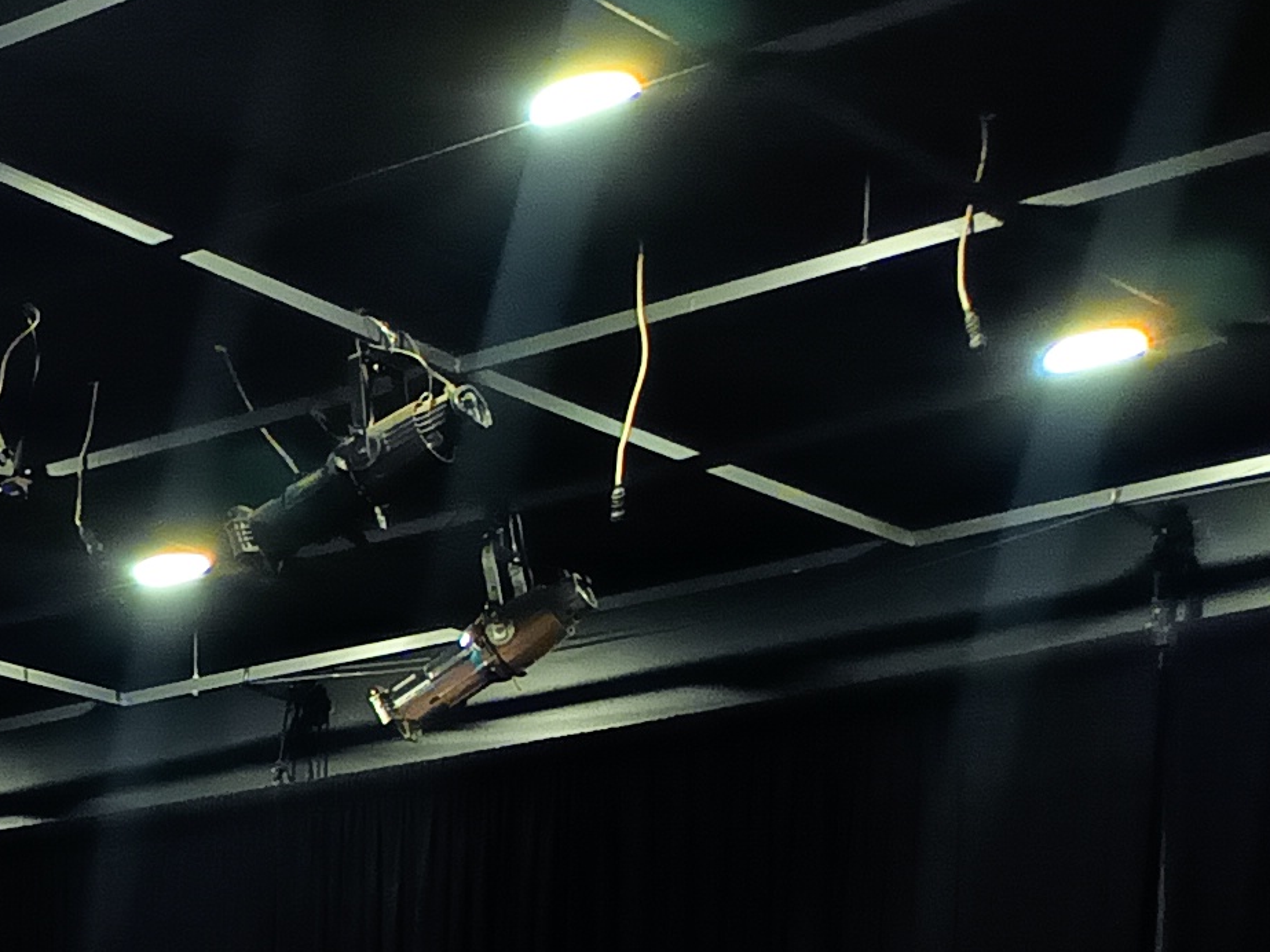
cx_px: -1287
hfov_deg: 15.2
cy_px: 1784
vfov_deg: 12.8
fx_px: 3815
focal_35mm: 104
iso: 788
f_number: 1.7
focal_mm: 5.27
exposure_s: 1/25
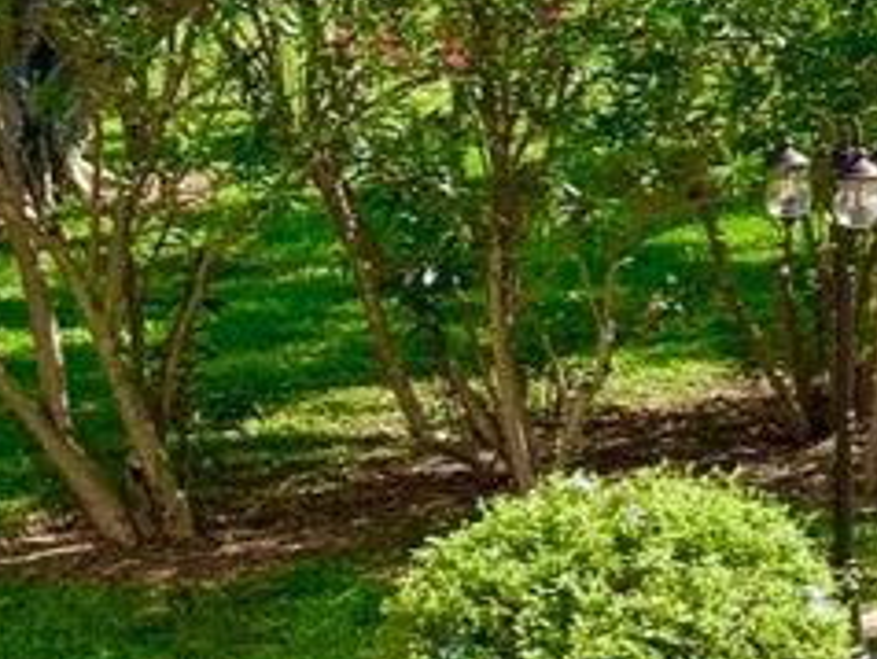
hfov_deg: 11.7
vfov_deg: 9.8
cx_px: 1807
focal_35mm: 149
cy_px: -169
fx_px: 3779
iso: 25
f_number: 1.8
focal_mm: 4.25
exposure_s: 1/2545
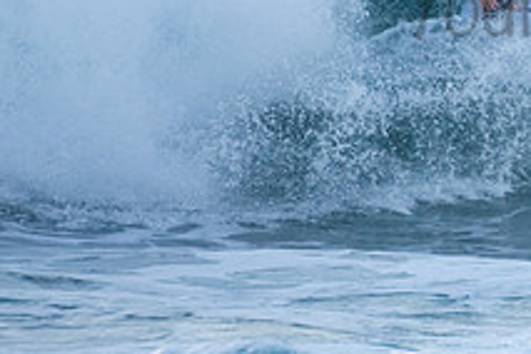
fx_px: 30176
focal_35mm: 2046
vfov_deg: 0.7
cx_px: 661
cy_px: -21
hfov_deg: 1.0
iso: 1400
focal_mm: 500
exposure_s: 1/1250
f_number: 5.6
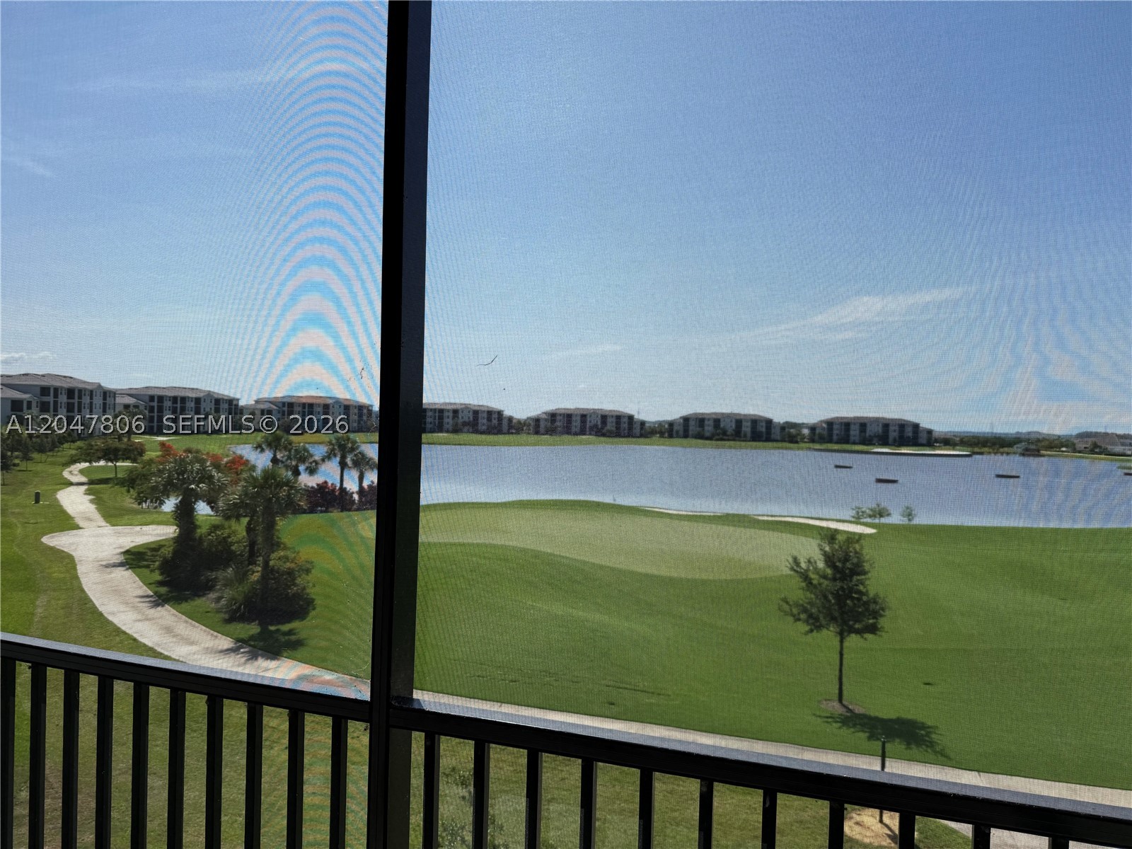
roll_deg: -1.4
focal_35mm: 24
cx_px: 566
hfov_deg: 71.6
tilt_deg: +0.0
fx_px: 785
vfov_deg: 56.8
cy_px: 424
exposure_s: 1/4975
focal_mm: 6.76
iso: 80
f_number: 1.78
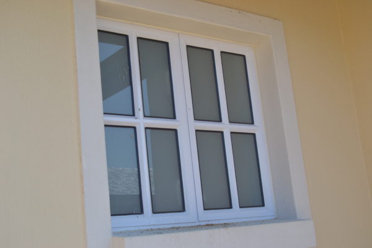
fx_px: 527
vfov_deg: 26.5
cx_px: 186
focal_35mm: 51
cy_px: 124
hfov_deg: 38.9
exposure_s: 1/160
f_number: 6.3
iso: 100
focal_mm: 34
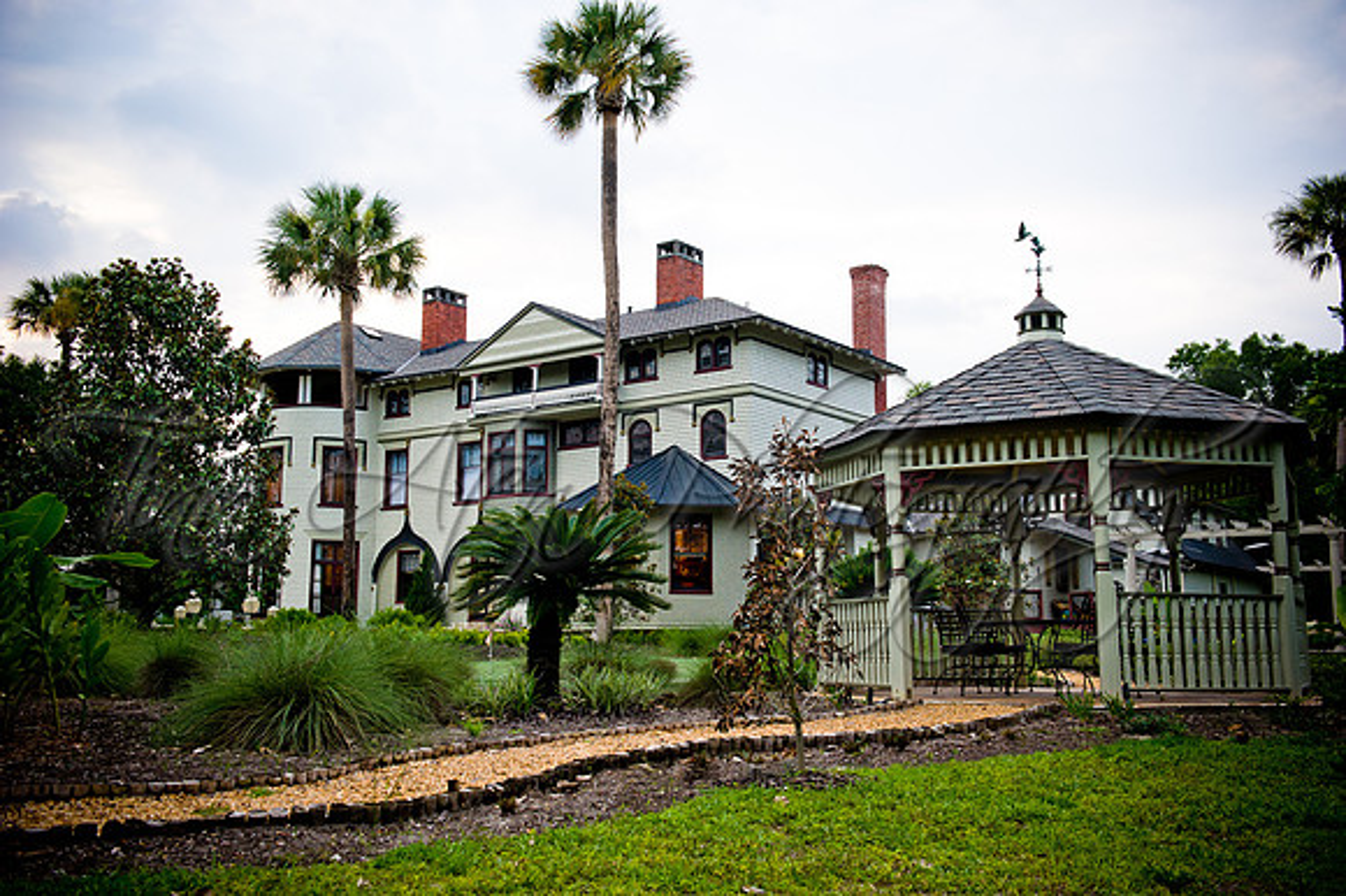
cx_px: 673
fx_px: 1308
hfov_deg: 54.5
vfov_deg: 37.8
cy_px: 448
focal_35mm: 35
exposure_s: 1/100
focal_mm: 35
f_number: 6.3
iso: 400
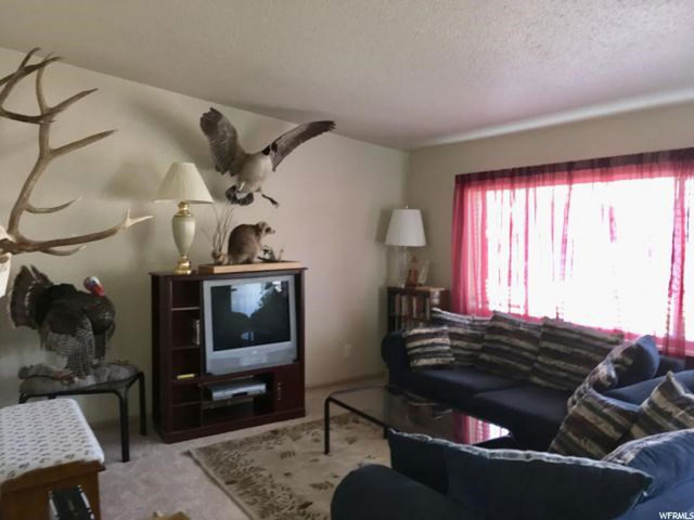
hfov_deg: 61.7
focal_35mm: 29
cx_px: 347
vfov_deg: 48.2
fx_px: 581
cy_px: 260
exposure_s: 1/30
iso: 125
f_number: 2.2
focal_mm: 4.15
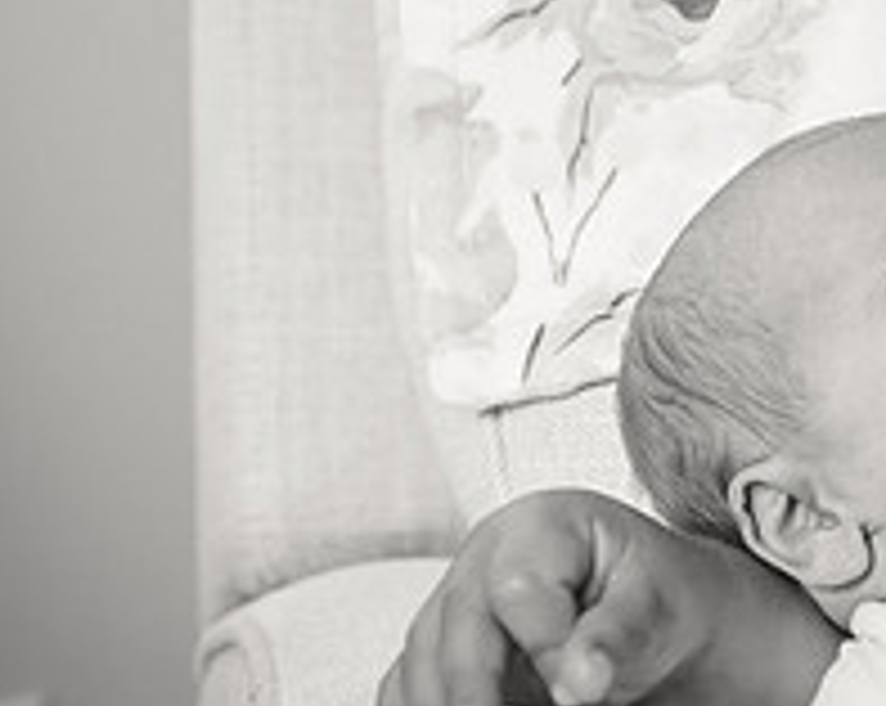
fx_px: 2540
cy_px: 43
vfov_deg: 15.6
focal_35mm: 97
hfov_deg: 18.5
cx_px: 1133
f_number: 3.5
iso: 3200
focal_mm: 35
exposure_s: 1/160
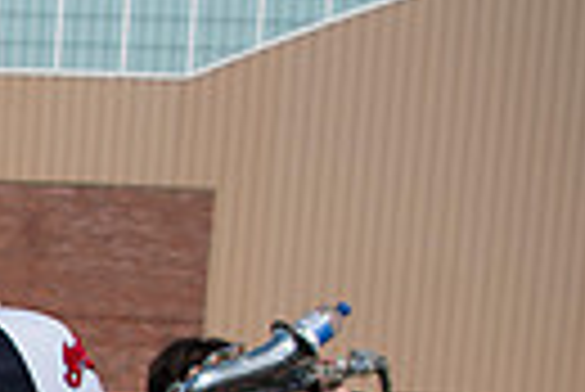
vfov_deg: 12.3
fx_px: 1741
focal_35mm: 107
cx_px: -504
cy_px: 579
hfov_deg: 15.9
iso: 250
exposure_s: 1/2500
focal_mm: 24
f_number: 4.5
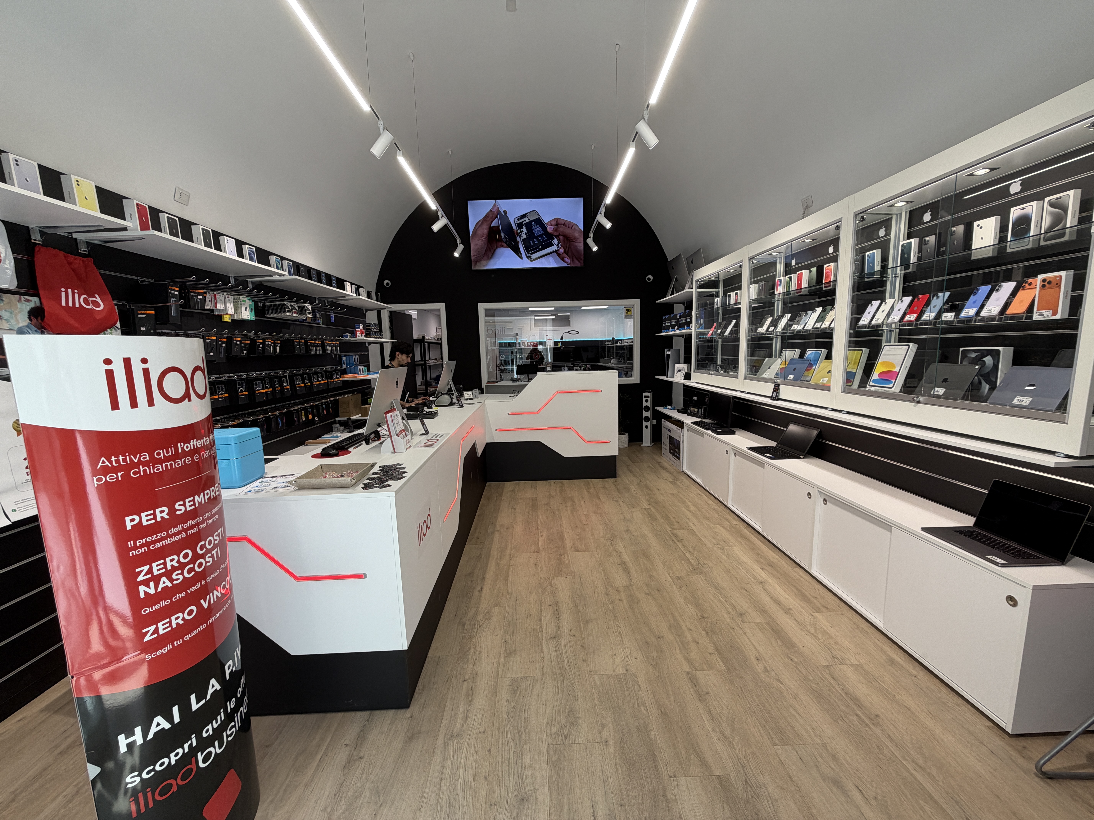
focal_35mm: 14
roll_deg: +1.8
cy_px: 410
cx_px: 547
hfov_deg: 102.1
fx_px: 442
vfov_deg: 85.7
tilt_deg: -8.0
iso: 50
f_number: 2.2
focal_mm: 2.22
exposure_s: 1/121
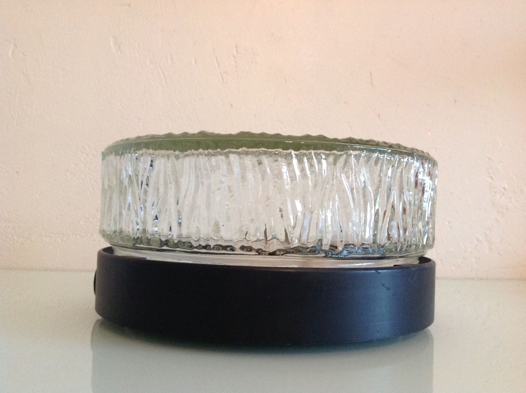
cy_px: 196
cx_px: 263
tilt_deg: +2.6
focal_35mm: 35
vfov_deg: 40.6
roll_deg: -1.4
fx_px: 531
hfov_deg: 52.7
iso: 320
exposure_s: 1/17
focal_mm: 4.28
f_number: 2.4
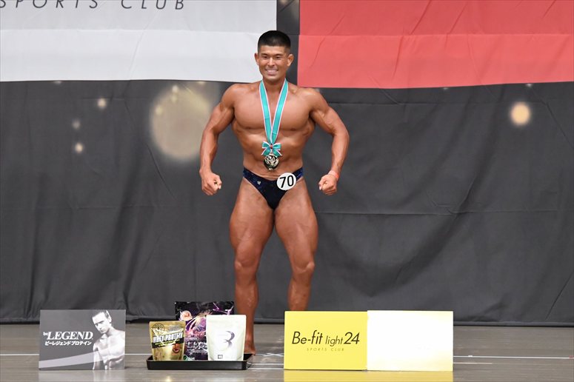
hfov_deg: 9.2
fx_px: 3586
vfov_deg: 6.1
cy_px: 191
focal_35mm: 225
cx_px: 287
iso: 6400
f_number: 5.6
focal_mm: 150
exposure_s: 1/400
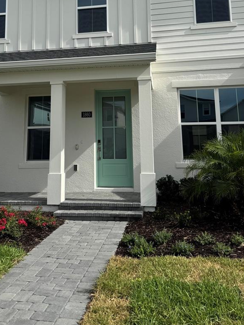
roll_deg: +0.3
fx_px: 348
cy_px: 84
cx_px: 103
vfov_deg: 48.3
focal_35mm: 37
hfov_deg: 38.6
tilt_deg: +10.0
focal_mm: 6.76
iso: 80
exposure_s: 1/6410
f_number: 1.78
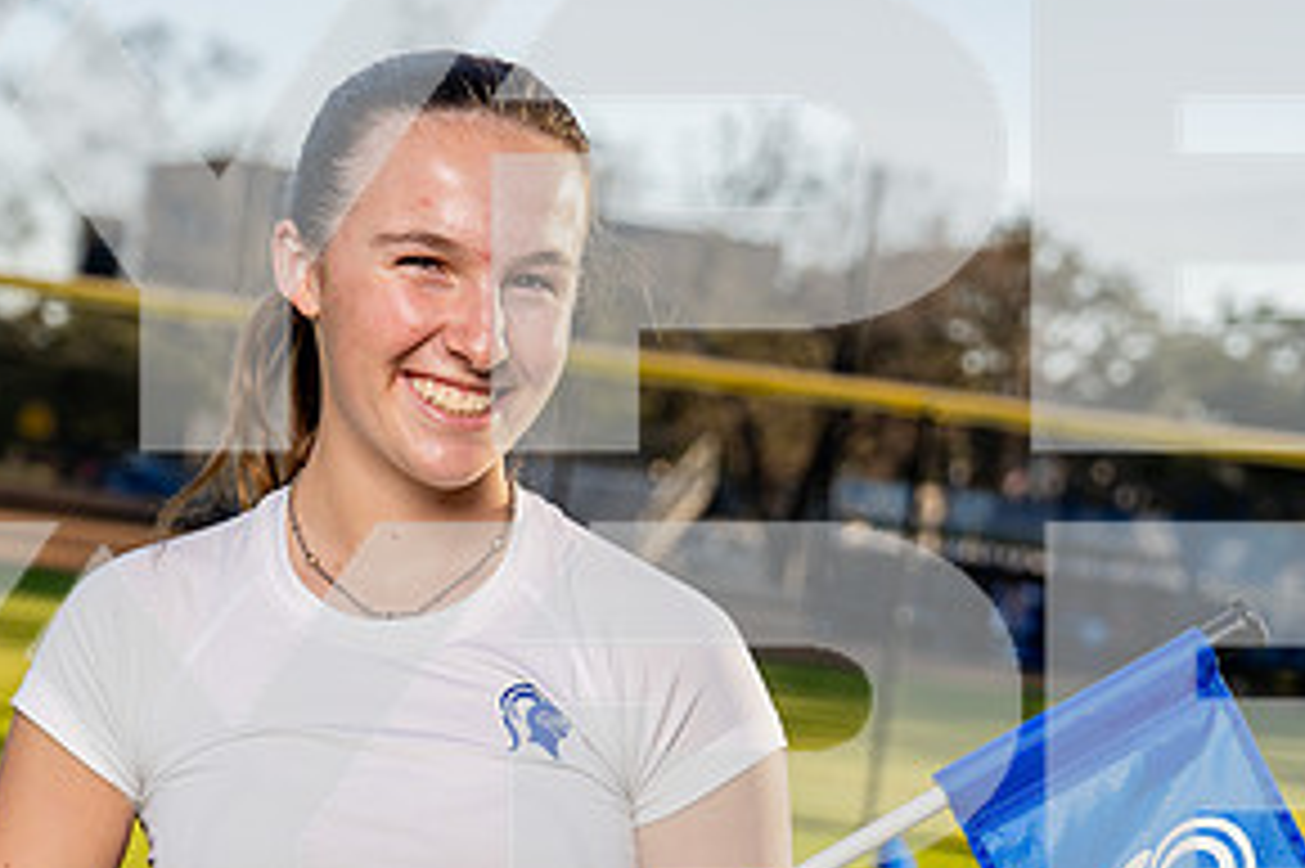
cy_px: 762
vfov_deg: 12.6
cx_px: 418
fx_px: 3913
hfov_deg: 18.9
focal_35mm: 108
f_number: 4
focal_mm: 54
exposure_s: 1/800
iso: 100
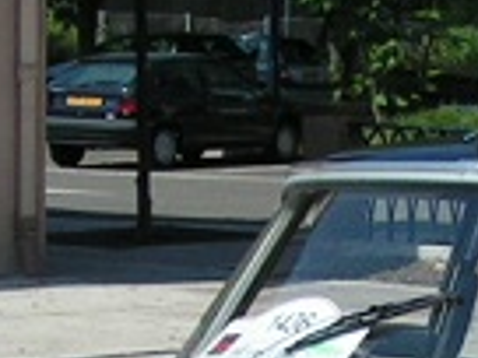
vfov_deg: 6.6
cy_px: 386
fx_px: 3093
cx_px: 464
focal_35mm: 224
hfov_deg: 8.8
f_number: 5.6
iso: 50
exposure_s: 1/500
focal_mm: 5.8
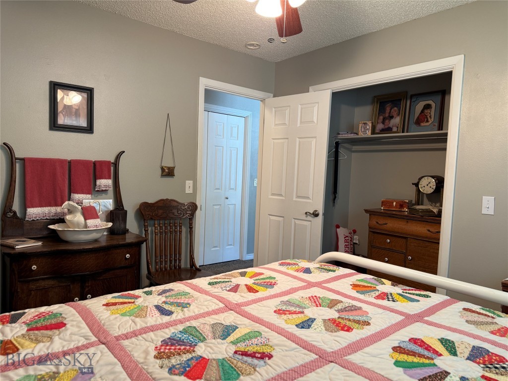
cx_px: 254
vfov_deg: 56.8
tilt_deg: -3.0
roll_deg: -2.6
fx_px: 352
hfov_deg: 71.6
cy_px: 190
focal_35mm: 24
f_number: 1.78
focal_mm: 6.76
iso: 160
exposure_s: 1/60
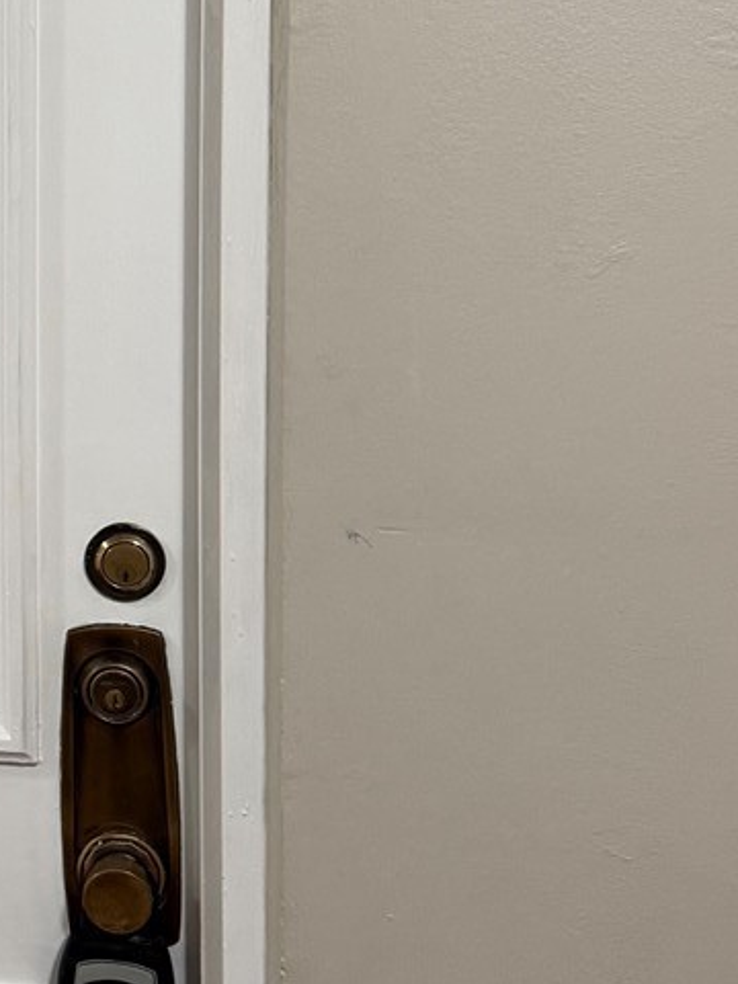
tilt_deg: -5.4
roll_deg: +0.4
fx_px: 2274
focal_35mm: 80
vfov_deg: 24.3
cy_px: 348
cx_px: -342
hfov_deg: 16.8
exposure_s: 1/60
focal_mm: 6.76
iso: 250
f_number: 1.78
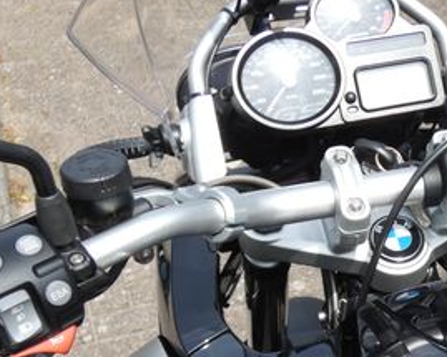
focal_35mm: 72
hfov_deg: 25.5
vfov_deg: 20.8
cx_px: 410
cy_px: 330
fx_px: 952
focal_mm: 5.5
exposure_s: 1/500
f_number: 3.3
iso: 80
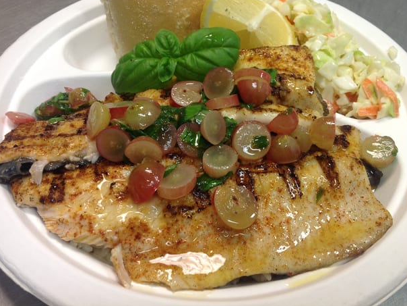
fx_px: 435
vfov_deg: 38.7
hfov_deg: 50.1
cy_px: 145
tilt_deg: -49.9
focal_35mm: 37
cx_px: 209
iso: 50
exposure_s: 1/20
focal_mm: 4.28
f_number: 2.4
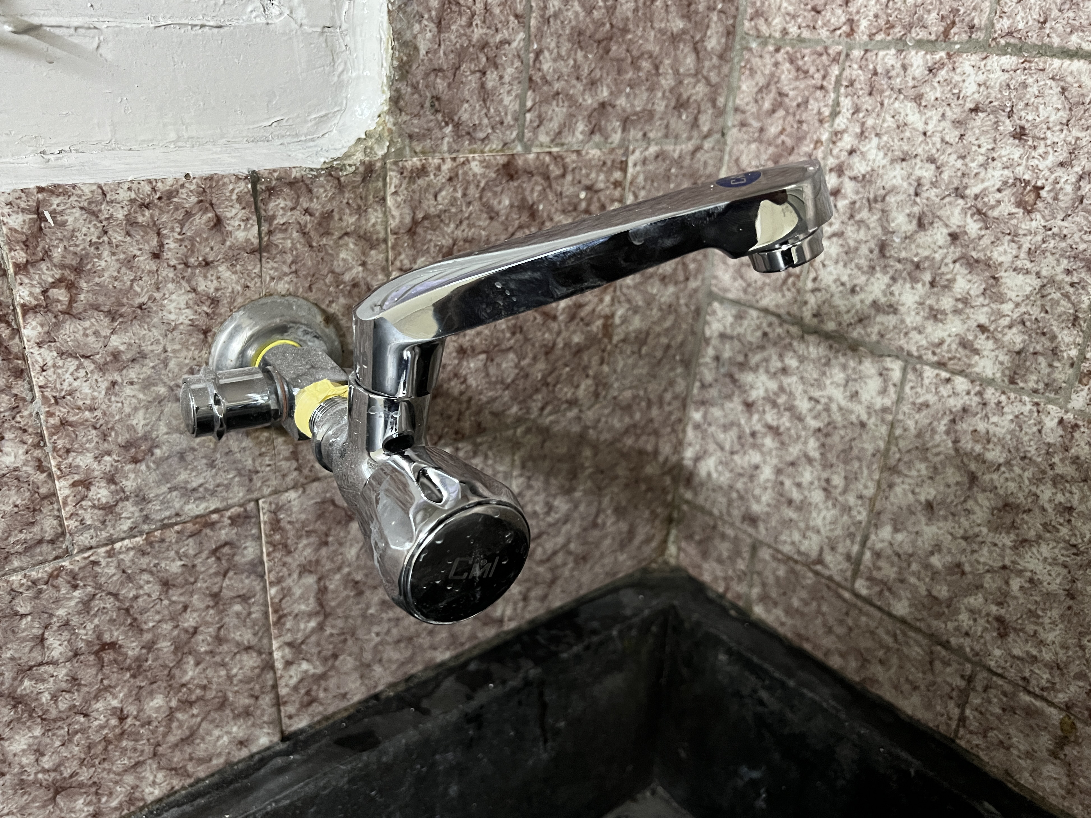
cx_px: 543
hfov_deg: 65.3
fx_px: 851
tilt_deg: -24.8
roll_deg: -3.4
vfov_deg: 51.4
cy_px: 411
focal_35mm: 27
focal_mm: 5.7
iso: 500
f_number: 1.5
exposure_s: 1/33
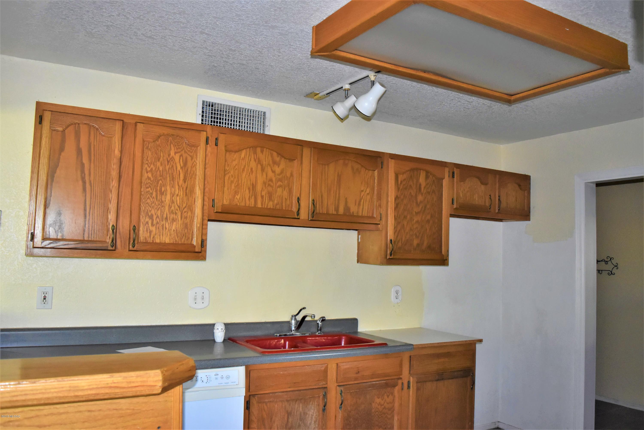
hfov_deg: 61.9
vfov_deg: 43.6
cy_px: 215
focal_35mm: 30
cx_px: 322
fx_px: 537
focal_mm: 20
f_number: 3.5
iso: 2800
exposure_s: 1/60
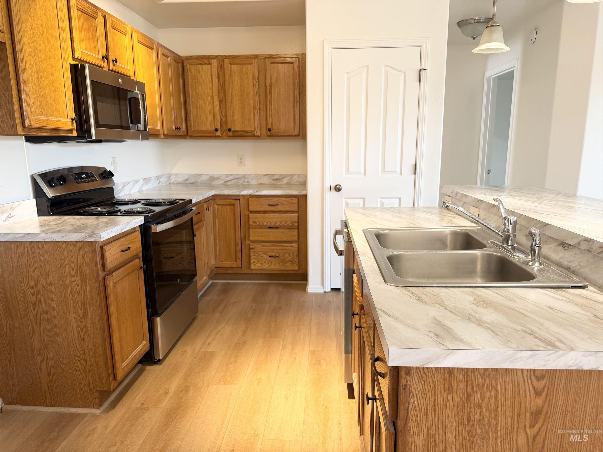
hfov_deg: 71.6
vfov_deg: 56.8
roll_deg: +0.2
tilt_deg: -10.5
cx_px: 302
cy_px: 226
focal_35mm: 24
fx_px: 418
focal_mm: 6.76
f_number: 1.78
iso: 125
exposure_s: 1/60
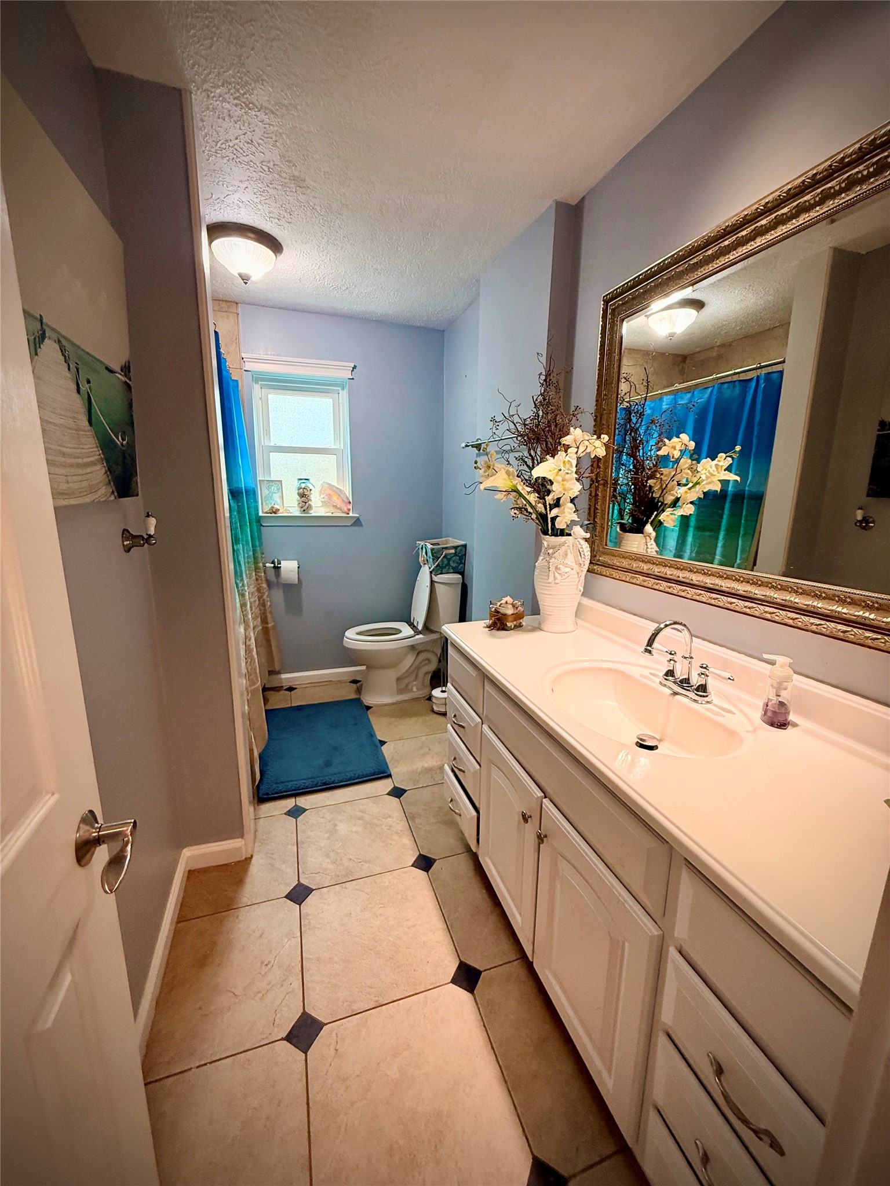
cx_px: 445
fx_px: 480
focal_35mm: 14
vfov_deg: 102.1
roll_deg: -1.1
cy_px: 593
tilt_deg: -12.7
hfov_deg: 85.7
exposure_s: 1/120
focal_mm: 2.22
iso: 160
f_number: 2.2
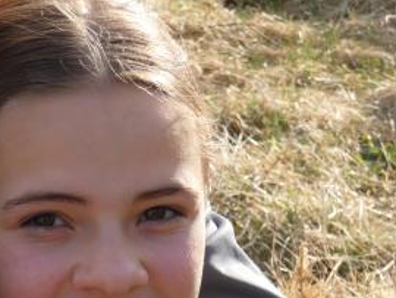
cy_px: 210
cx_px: 111
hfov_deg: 7.7
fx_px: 2931
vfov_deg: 5.8
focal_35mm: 256
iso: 80
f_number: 5.5
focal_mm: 30.9
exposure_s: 1/200
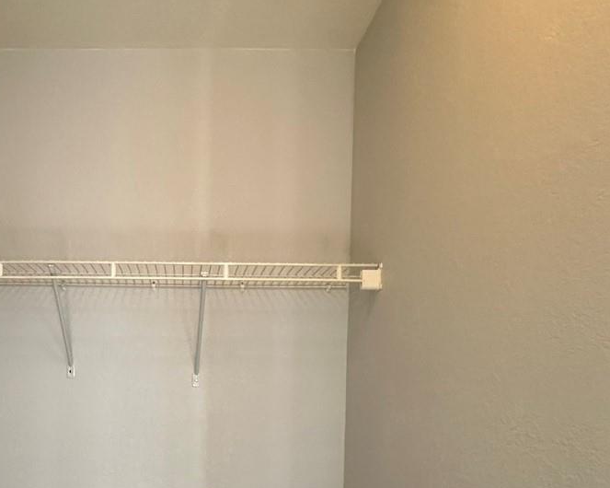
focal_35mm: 33
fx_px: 596
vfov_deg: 42.2
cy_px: 402
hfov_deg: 52.7
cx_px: 184
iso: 200
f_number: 2.2
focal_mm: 2.22
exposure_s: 1/60
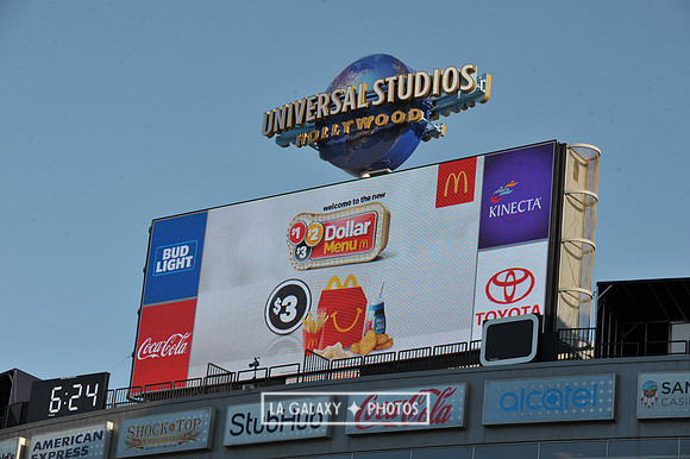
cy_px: 230
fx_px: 2011
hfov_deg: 19.5
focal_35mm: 105
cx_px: 345
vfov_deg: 13.0
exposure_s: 1/400
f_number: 10
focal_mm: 105
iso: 200
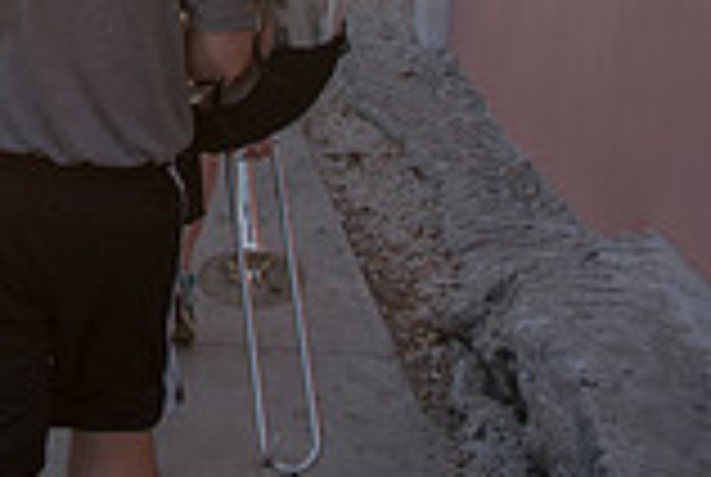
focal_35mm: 88
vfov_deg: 14.2
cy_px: -322
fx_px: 1741
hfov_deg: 21.2
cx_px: -180
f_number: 3.5
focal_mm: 24
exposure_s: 1/500
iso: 250
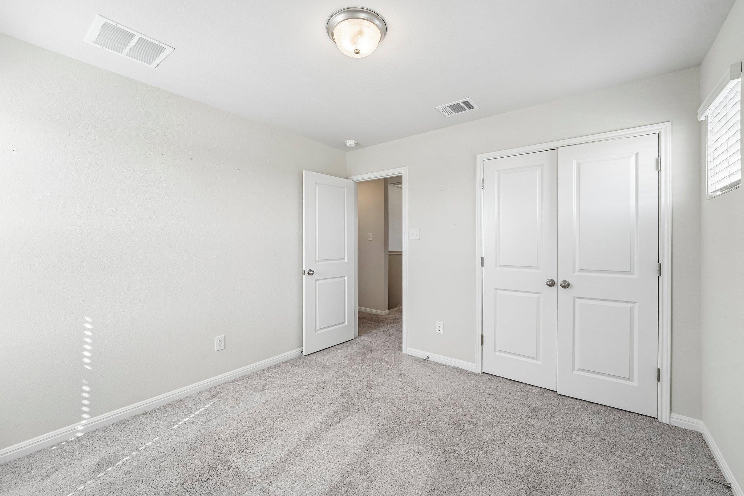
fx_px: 289
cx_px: 372
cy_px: 248
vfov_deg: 81.2
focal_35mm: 14
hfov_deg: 104.3
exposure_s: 1/80
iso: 400
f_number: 8
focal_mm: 14
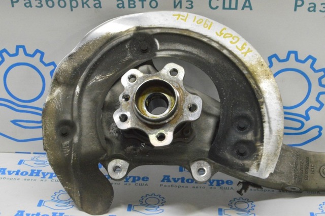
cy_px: 108
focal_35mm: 63
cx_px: 162
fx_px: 568
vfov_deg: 21.5
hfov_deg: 31.9
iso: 6400
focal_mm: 42
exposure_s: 1/20
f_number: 20
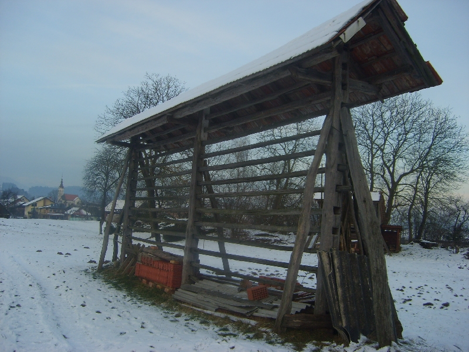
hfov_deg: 52.6
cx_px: 234
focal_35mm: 35
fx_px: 474
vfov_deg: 40.7
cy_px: 176
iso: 50
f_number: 2.8
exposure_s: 1/180
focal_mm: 5.8
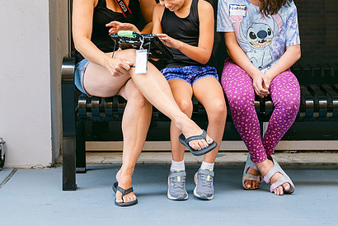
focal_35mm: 106
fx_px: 996
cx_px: 157
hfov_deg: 19.3
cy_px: 73
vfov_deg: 12.9
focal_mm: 50
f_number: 2.8
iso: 400
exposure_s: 1/125
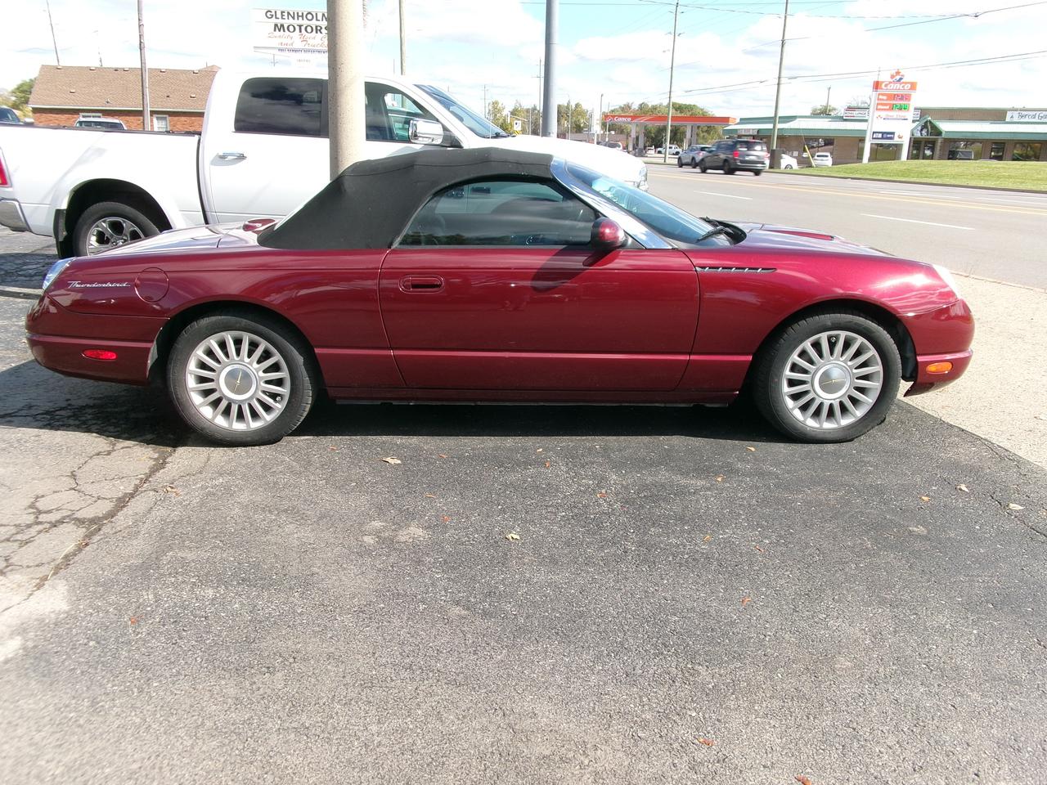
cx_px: 524
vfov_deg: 49.7
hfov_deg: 63.4
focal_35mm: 28
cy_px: 392
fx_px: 847
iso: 100
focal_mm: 5.1
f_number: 10.8
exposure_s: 1/56
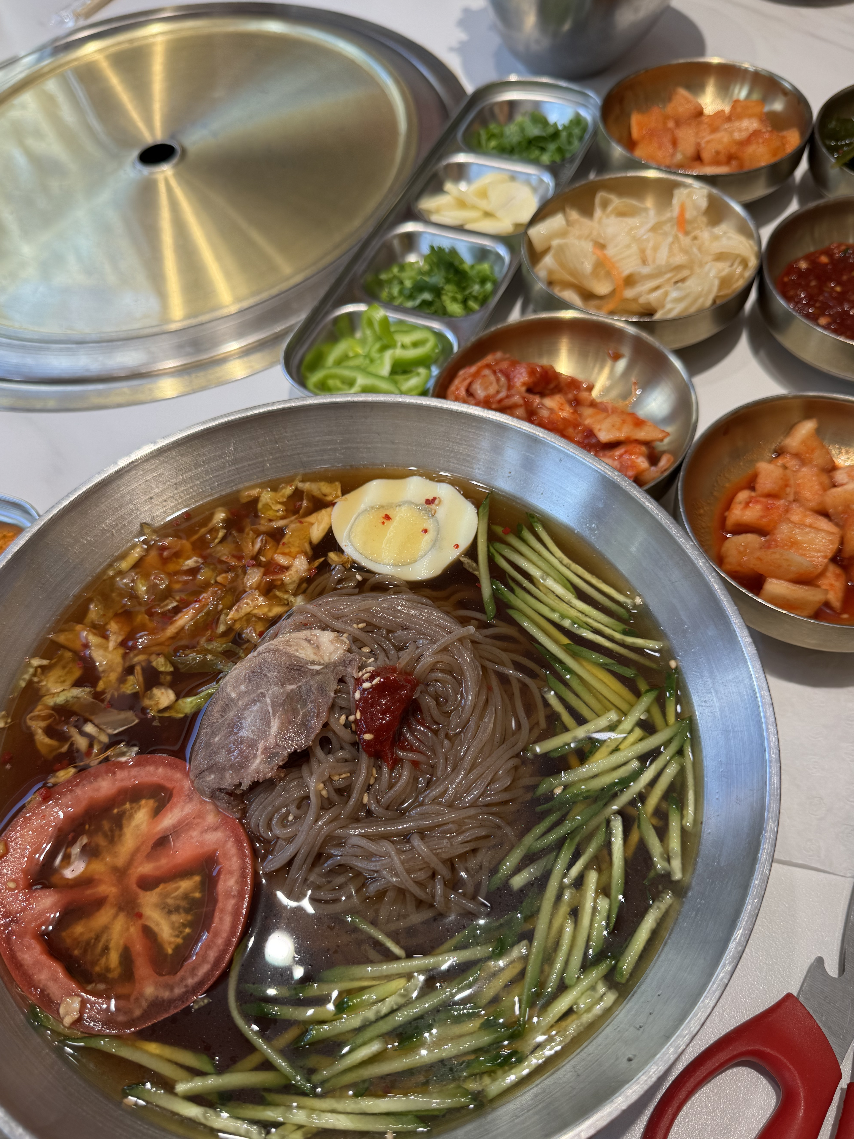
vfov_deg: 67.3
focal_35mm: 26
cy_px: 586
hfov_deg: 53.0
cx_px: 400
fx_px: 855
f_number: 1.78
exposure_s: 1/354
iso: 80
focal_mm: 6.76
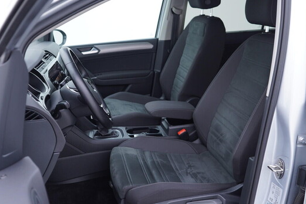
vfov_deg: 35.1
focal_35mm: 38
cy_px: 98
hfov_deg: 50.7
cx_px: 147
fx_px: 323
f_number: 2.8
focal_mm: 24
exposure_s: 1/40
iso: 160
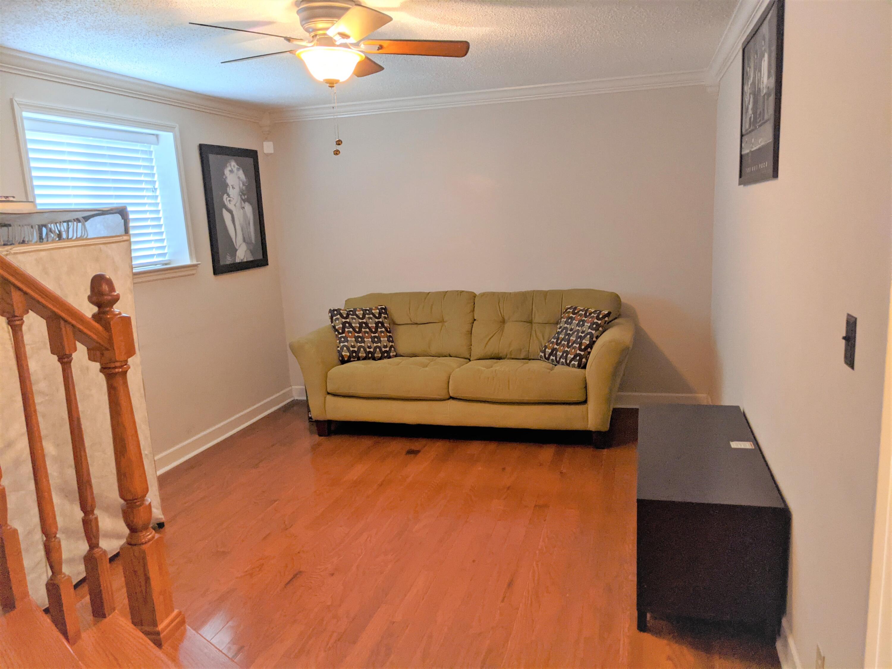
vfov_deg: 51.4
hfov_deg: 65.3
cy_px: 334
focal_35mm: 27
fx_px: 696
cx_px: 446
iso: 307
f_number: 1.73
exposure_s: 1/120
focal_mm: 4.38
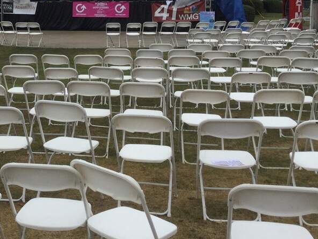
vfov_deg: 22.8
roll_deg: -1.0
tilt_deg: -4.7
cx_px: 38
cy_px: 33
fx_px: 579
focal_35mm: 63
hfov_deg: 29.6
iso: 25
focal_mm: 3.3
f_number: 2.4
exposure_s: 1/823
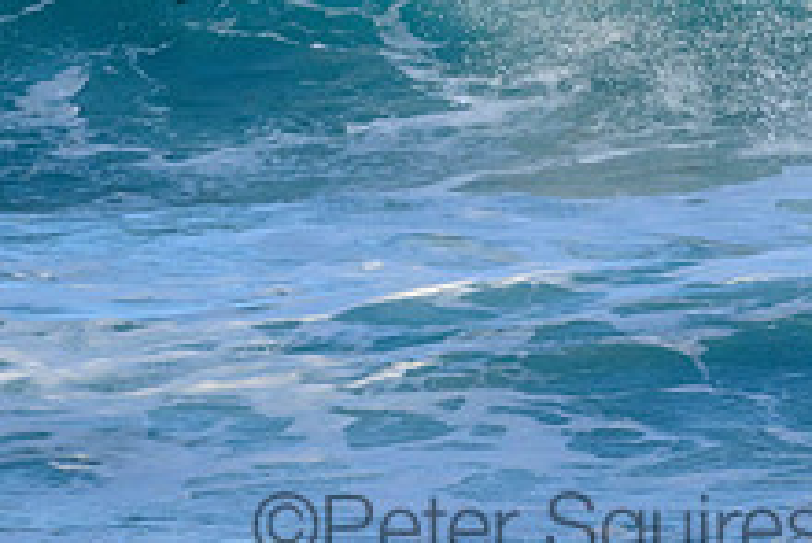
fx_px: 47532
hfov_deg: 1.0
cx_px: 539
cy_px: -87
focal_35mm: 2106
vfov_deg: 0.7
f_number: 11
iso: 1800
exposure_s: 1/1600
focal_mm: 800
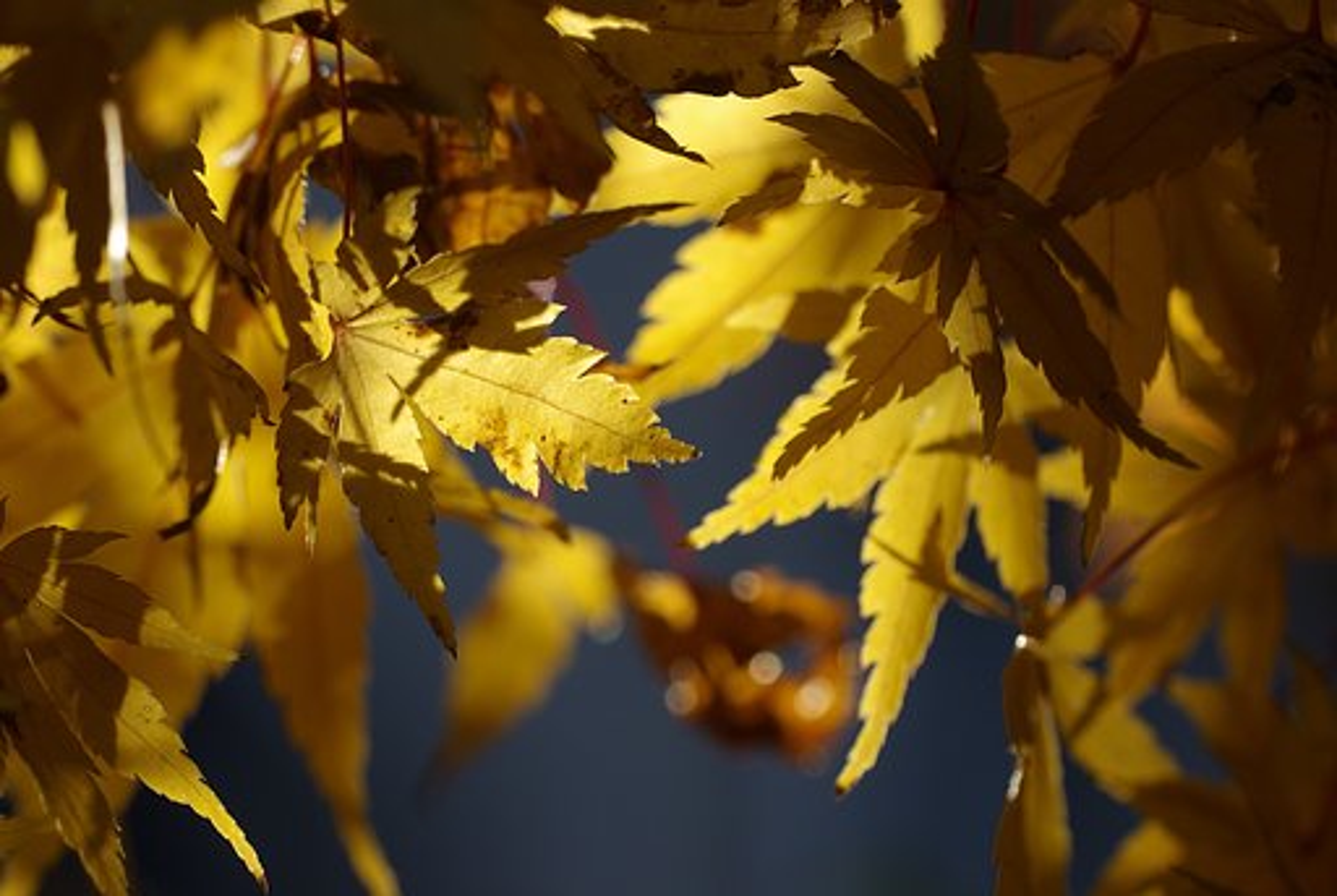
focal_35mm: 270
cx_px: 668
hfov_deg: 7.6
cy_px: 448
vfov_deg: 5.1
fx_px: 10042
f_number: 8
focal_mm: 180
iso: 100
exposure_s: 1/250
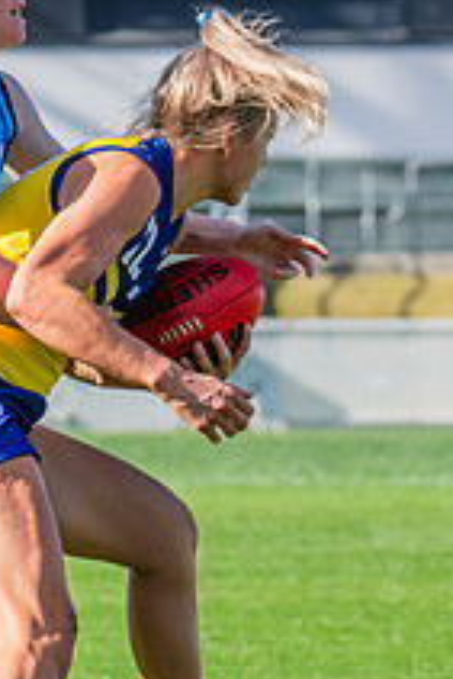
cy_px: 338
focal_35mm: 843
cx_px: -29
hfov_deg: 1.6
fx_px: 15884
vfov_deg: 2.4
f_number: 9
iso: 800
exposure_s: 1/1250
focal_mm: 210
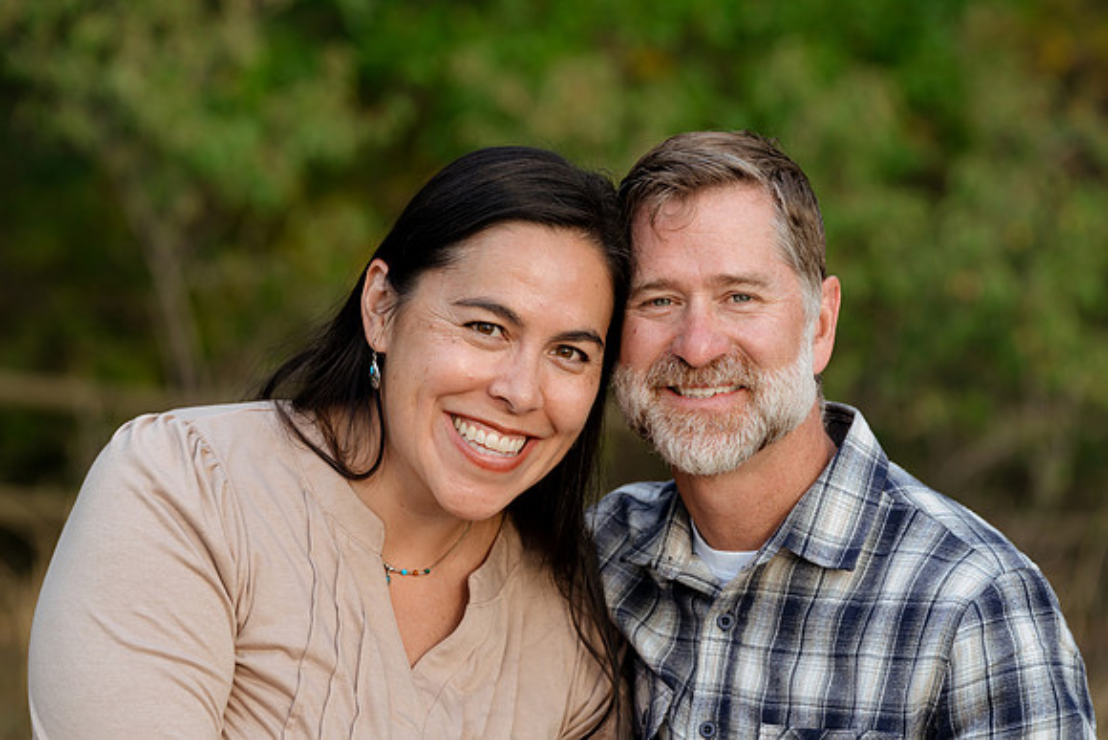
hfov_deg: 12.3
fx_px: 5141
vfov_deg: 8.2
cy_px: 370
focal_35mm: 167
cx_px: 554
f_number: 5.6
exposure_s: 1/200
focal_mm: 167
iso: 640
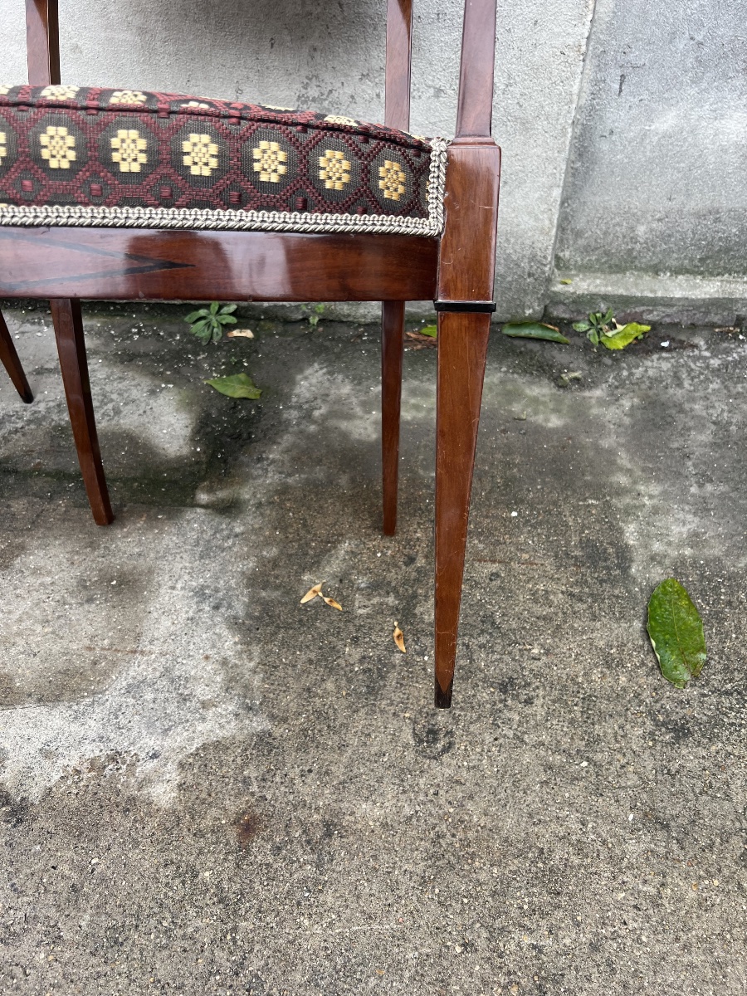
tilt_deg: -47.8
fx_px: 748
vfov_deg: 67.3
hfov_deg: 53.1
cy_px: 498
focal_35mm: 26
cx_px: 374
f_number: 1.5
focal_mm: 5.7
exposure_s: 1/121
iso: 50
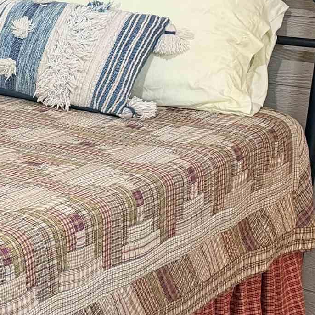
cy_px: 118
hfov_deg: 14.4
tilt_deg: -13.0
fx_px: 978
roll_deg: +2.1
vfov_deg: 18.3
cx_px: -363
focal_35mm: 95
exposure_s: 1/60
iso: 200
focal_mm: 6.76
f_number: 1.78
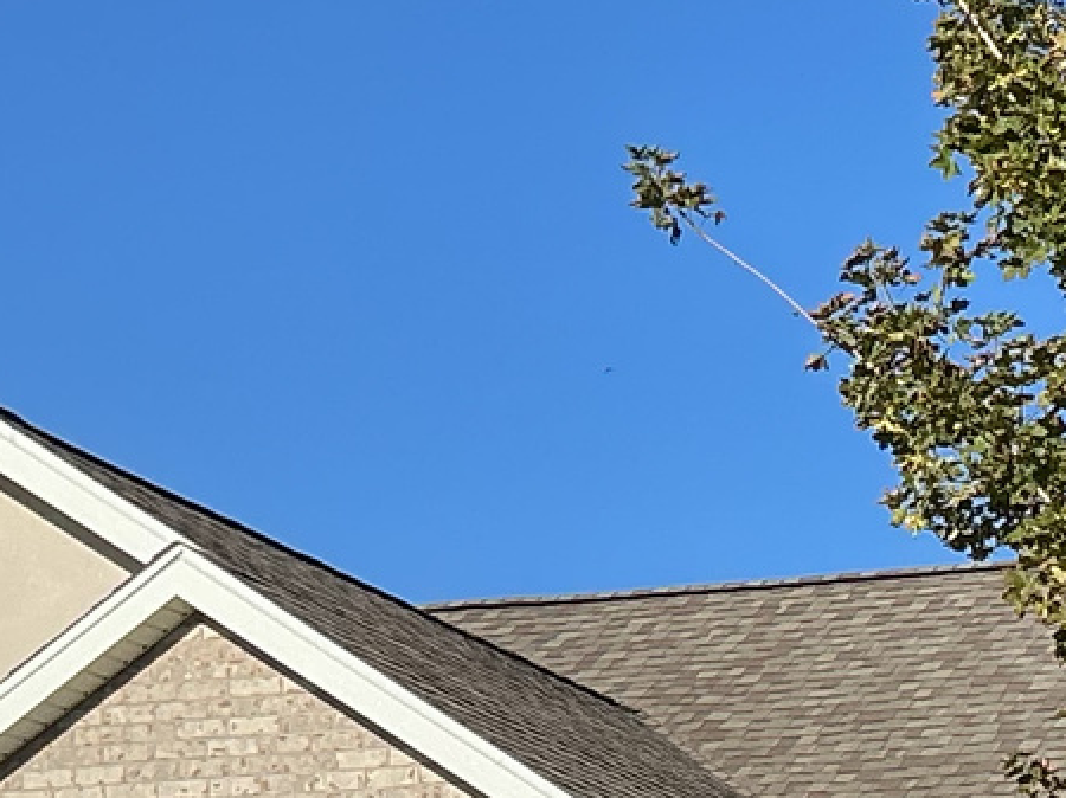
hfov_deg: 14.4
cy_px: 1021
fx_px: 4063
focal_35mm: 132
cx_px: 1350
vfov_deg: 11.0
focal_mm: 3
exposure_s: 1/1848
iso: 25
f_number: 1.8
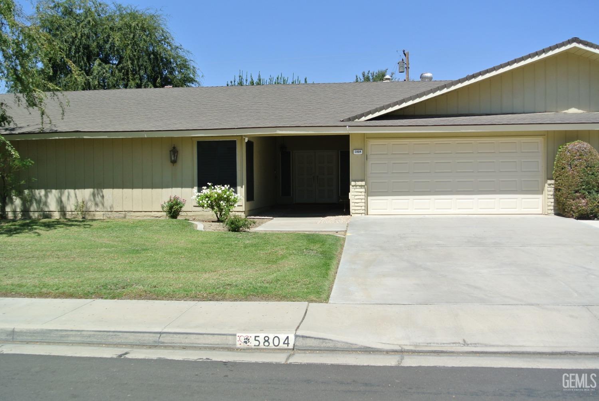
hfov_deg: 53.1
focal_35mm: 36
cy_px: 200
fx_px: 600
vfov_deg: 37.0
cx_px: 300
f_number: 4.5
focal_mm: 13.6
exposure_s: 1/640
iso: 100
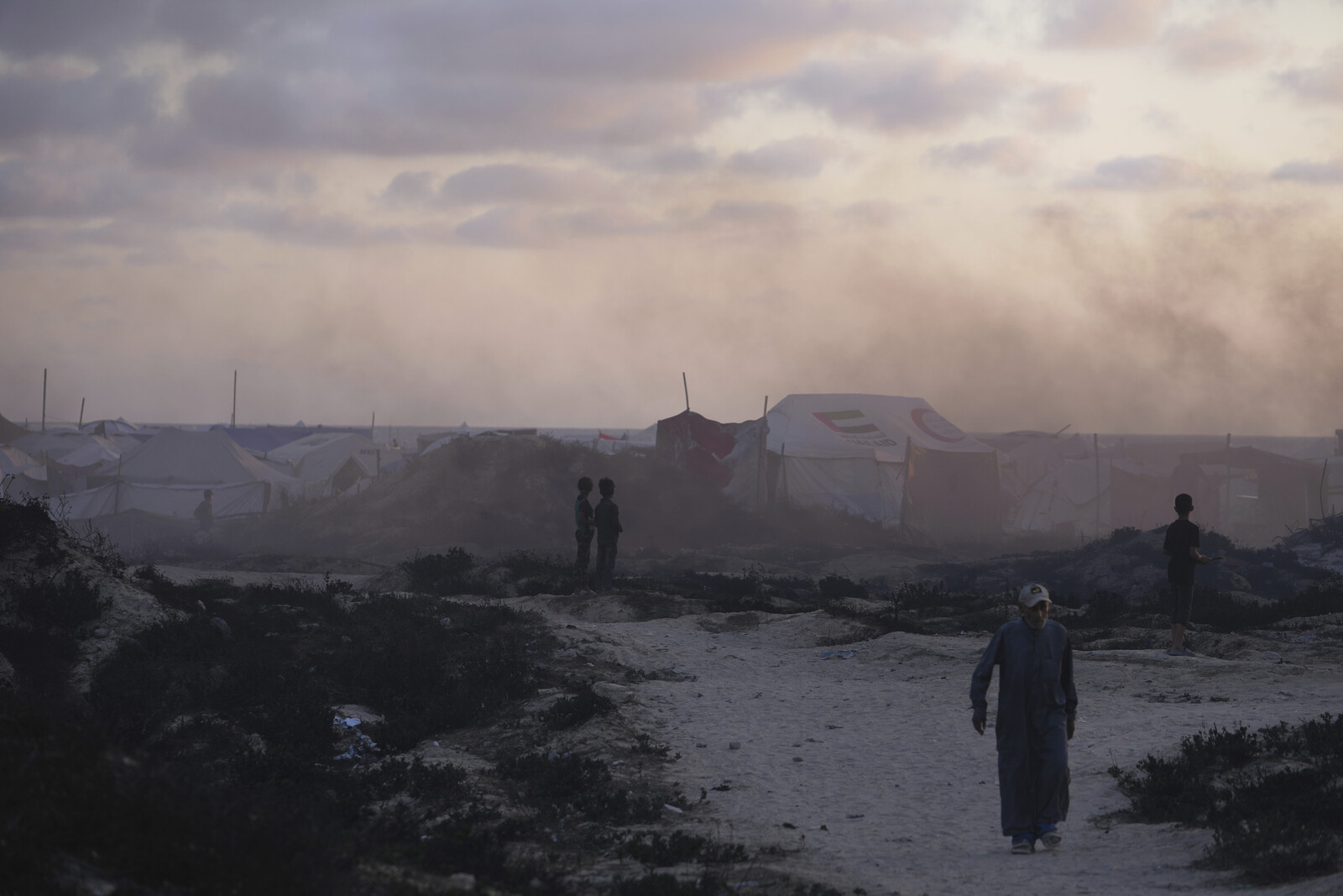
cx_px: 672
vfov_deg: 12.1
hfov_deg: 18.1
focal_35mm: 113
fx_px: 4216
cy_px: 448
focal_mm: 113
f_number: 3.5
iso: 80
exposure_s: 1/200
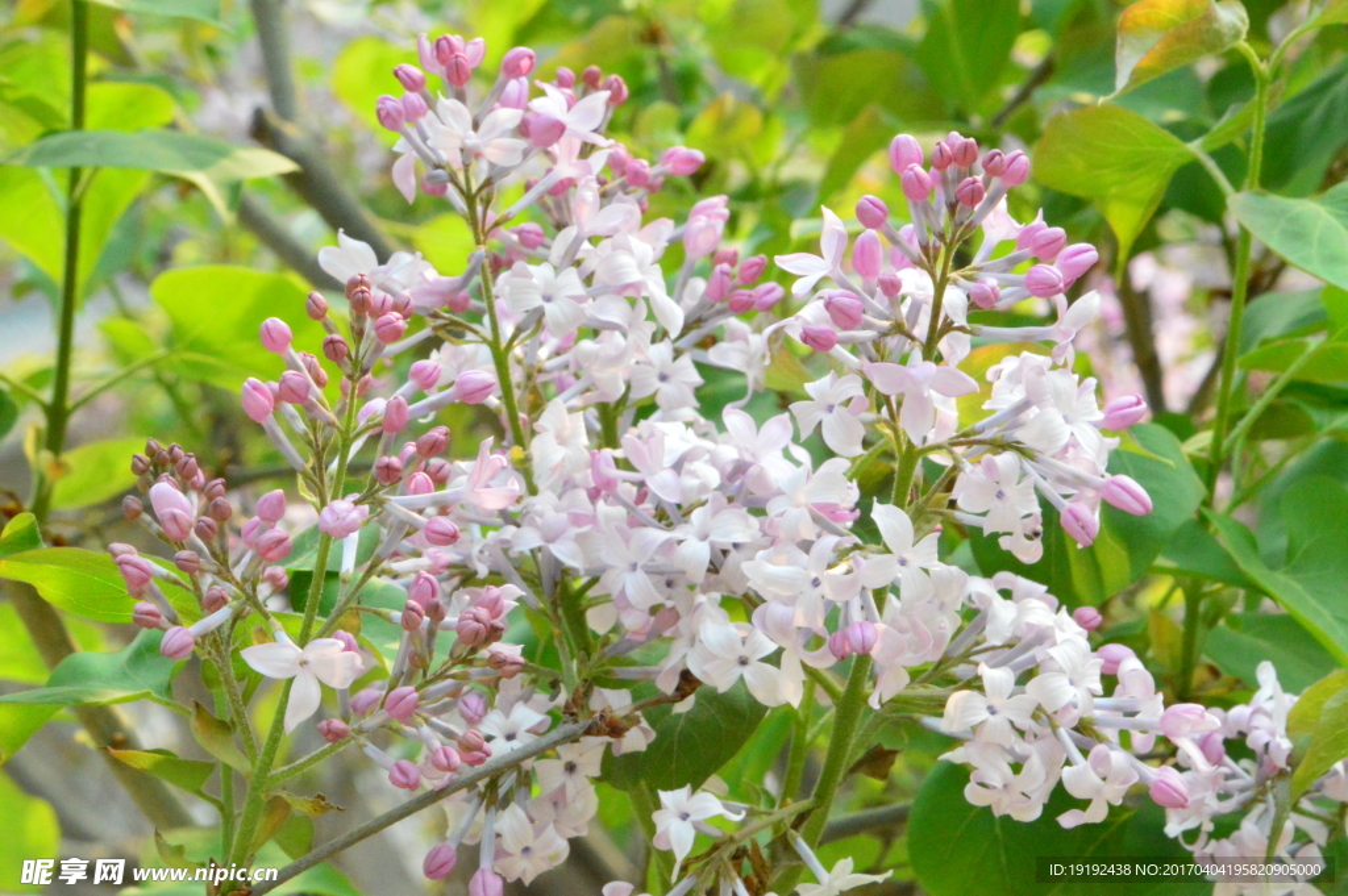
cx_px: 674
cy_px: 448
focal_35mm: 142
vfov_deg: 9.6
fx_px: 5331
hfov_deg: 14.4
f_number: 25
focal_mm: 95
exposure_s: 1/250
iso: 6400
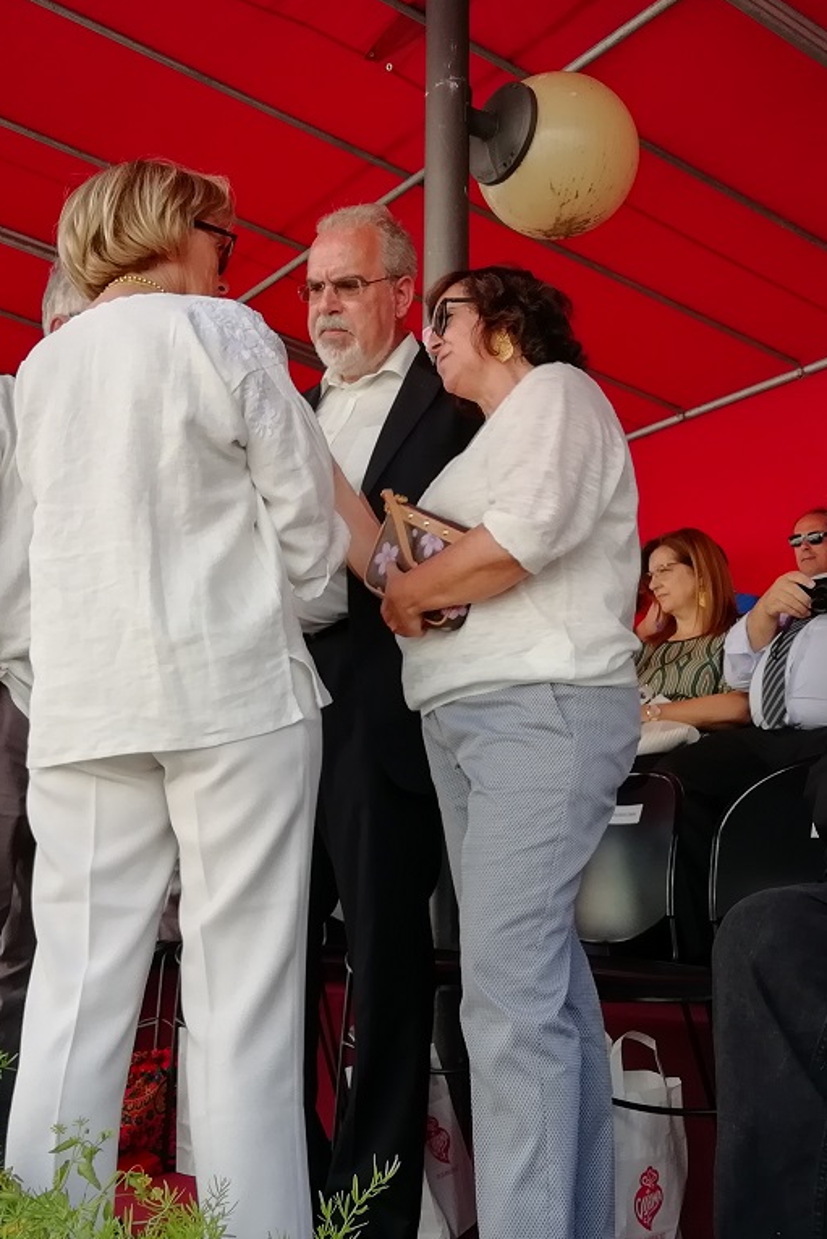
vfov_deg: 48.4
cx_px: 326
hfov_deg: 33.3
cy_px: 556
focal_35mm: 40
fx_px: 1378
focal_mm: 3.21
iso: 50
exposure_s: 1/200
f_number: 2.2
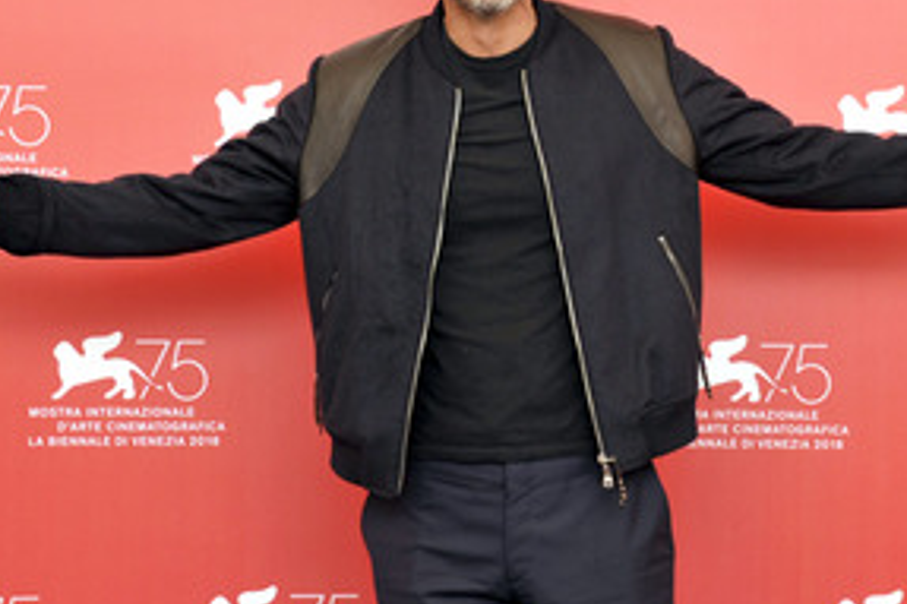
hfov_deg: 20.0
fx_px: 2568
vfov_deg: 13.4
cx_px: 521
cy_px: 240
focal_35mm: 102
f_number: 8
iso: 1000
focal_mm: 65
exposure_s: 1/320
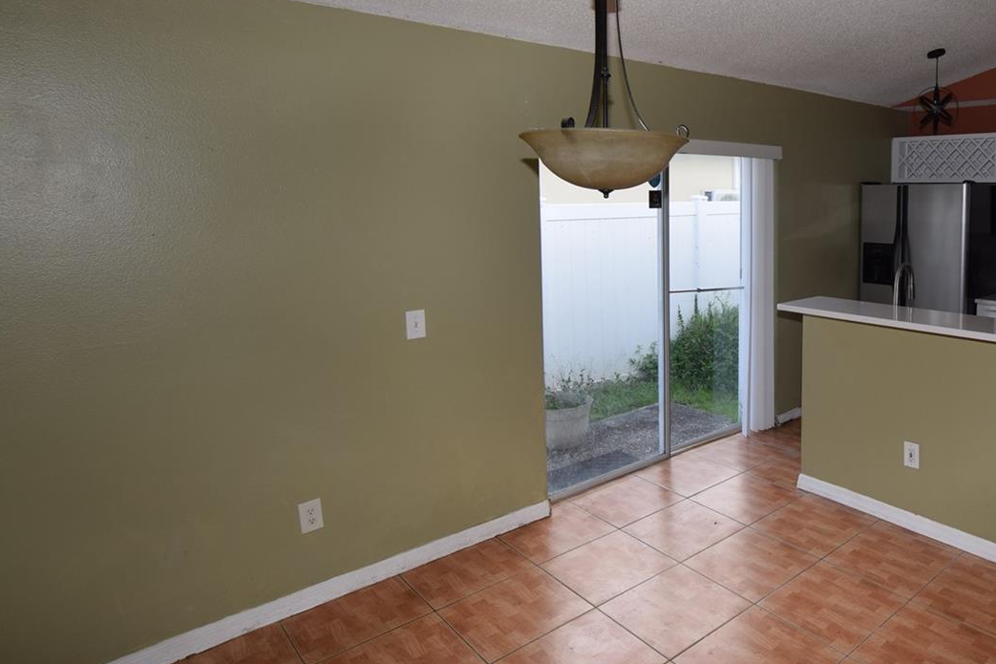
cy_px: 267
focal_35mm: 23
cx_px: 760
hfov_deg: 70.4
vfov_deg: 54.7
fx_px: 636
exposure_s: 1/125
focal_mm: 10
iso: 160
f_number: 5.6
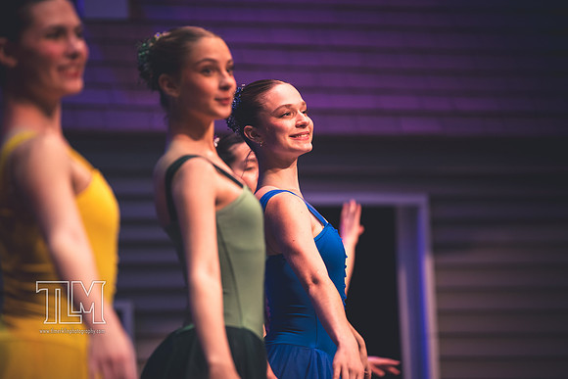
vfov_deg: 7.0
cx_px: 284
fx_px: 3077
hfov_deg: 10.5
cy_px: 190
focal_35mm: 195
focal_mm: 195
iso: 1400
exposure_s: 1/250
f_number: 2.8
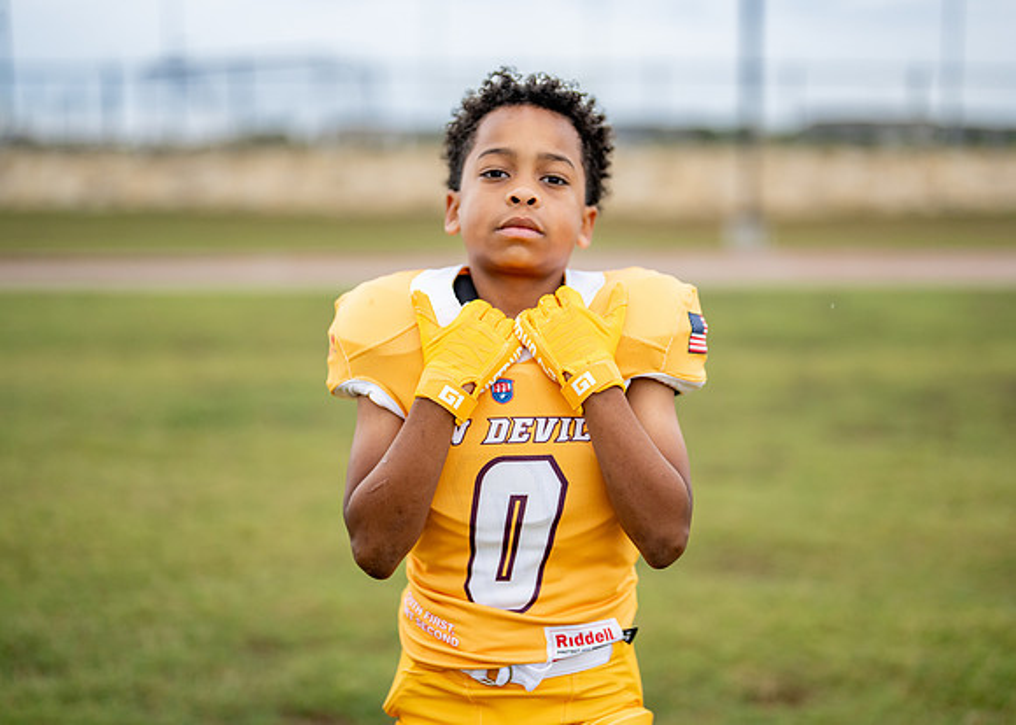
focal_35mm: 57
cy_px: 344
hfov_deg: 34.2
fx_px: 1649
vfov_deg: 24.8
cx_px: 535
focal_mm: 50
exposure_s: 1/1250
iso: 320
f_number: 1.2
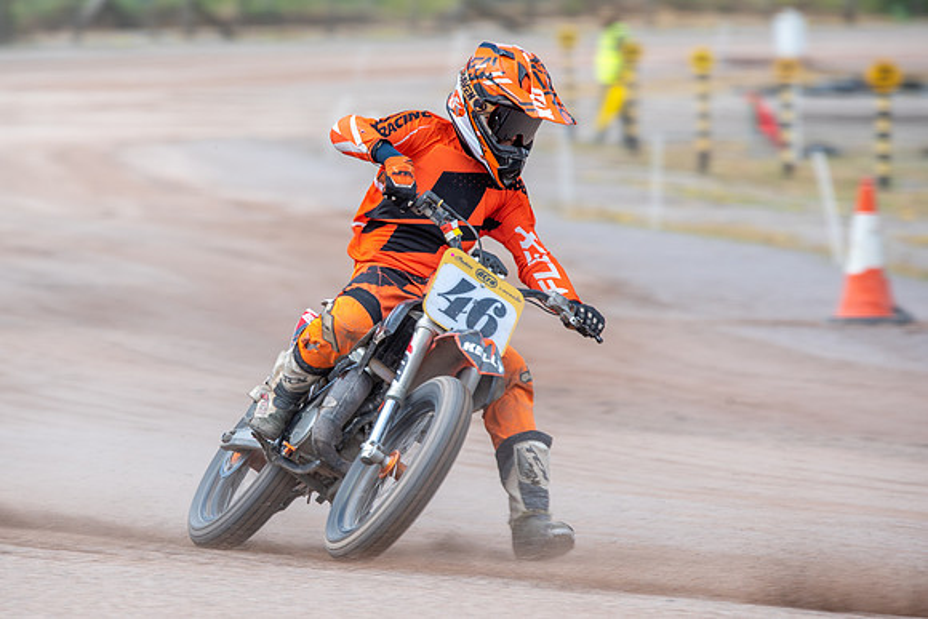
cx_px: 387
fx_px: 14864
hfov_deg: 3.6
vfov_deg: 2.4
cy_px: 343
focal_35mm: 577
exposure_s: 1/200
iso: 100
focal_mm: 450
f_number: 8
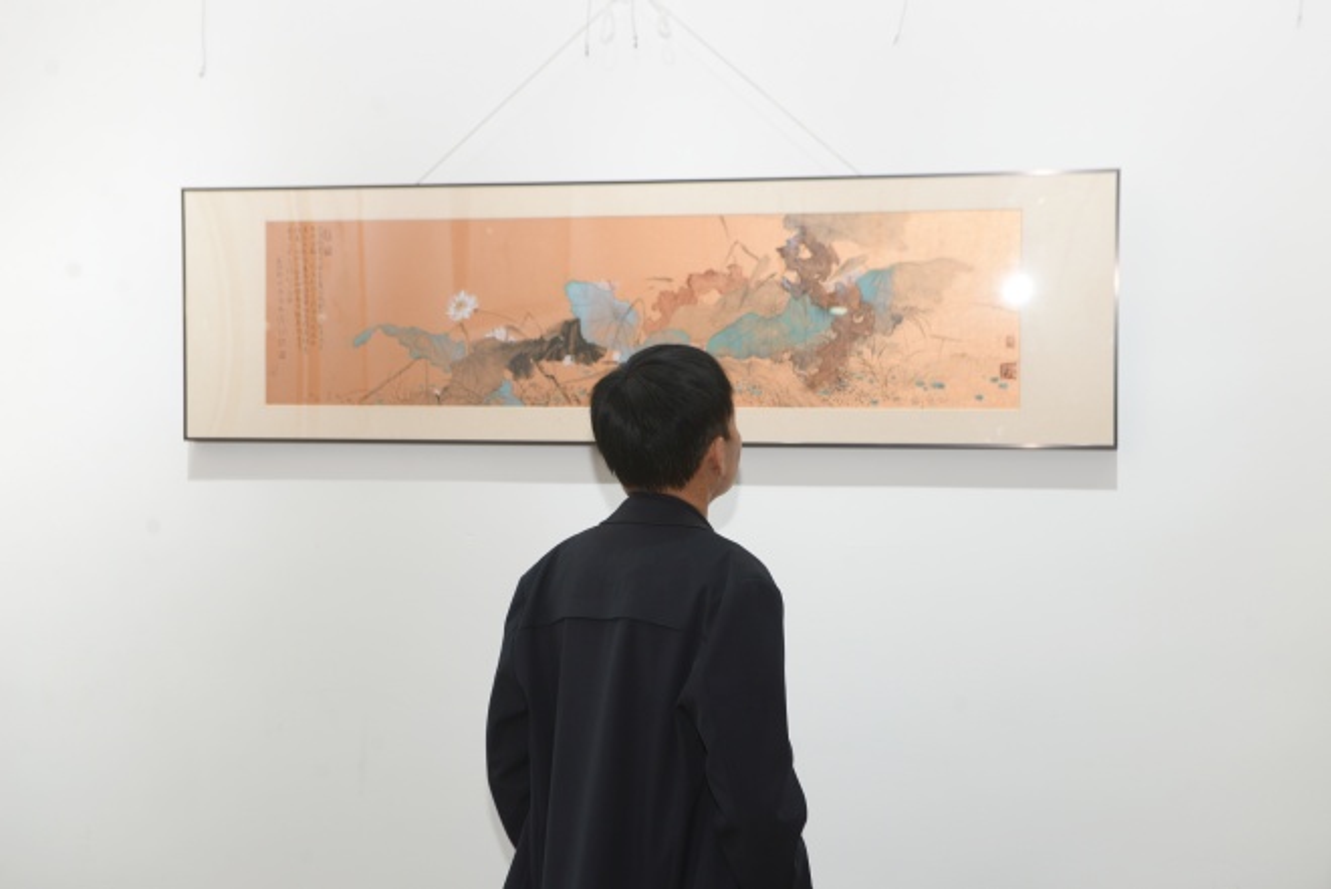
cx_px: 666
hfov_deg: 39.6
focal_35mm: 50
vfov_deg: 27.0
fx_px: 1850
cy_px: 444
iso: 280
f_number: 5.6
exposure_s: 1/160
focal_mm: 50
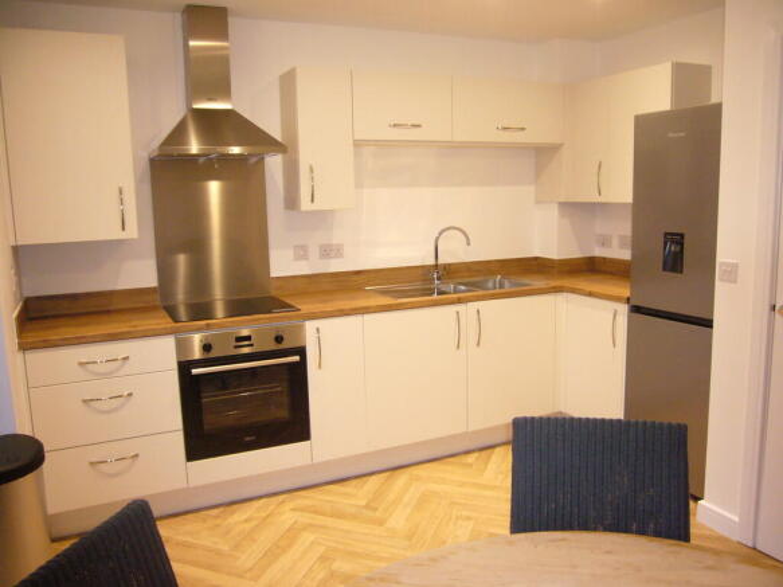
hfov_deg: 63.5
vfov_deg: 49.7
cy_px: 294
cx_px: 392
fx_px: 633
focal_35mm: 28
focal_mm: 4.6
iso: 250
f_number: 2.8
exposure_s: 1/30
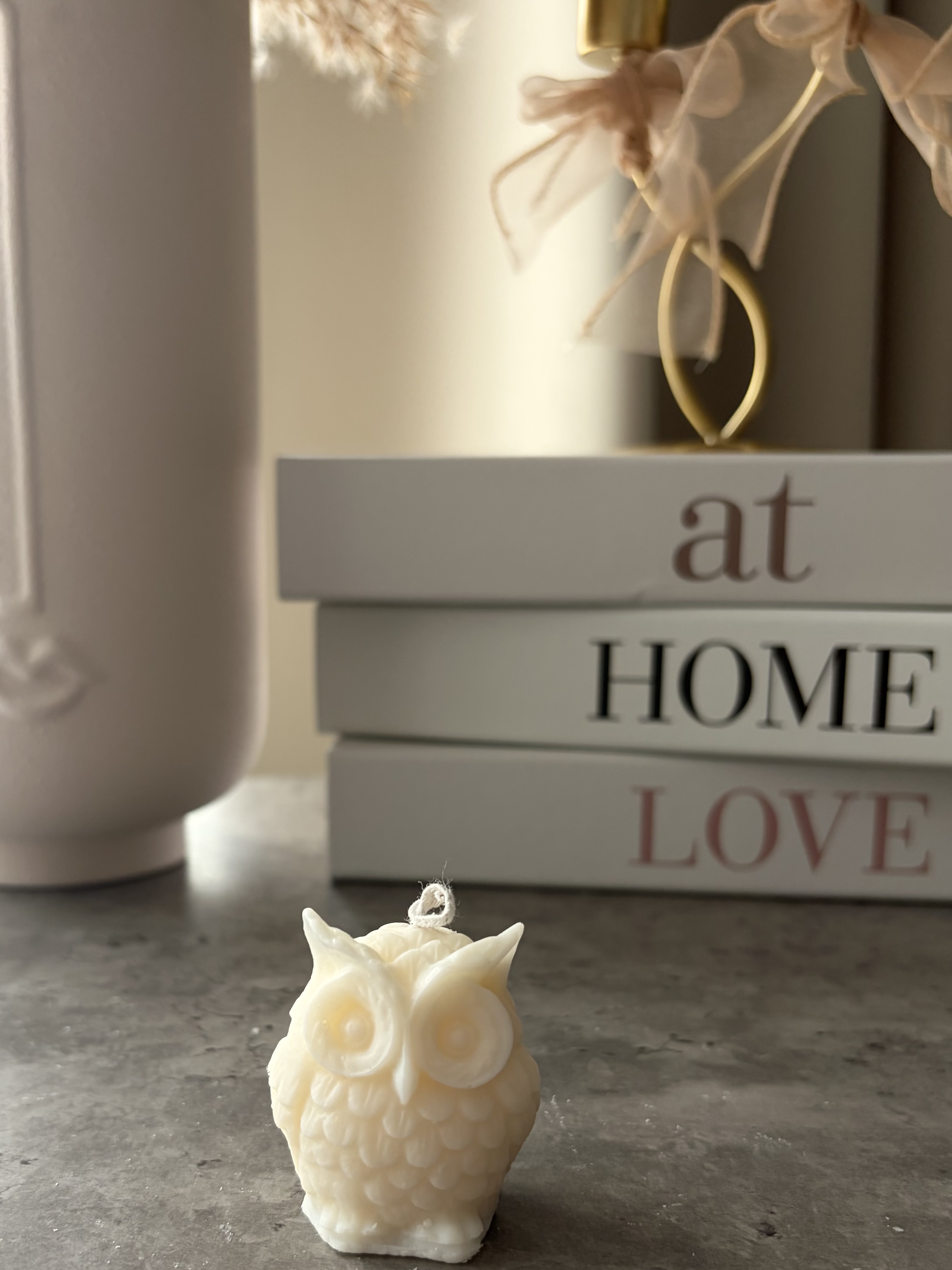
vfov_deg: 54.9
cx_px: 426
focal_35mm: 33
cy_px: 766
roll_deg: -0.5
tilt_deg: -10.8
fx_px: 1210
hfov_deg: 42.9
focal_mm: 5.96
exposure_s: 1/122
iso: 125
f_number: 1.6
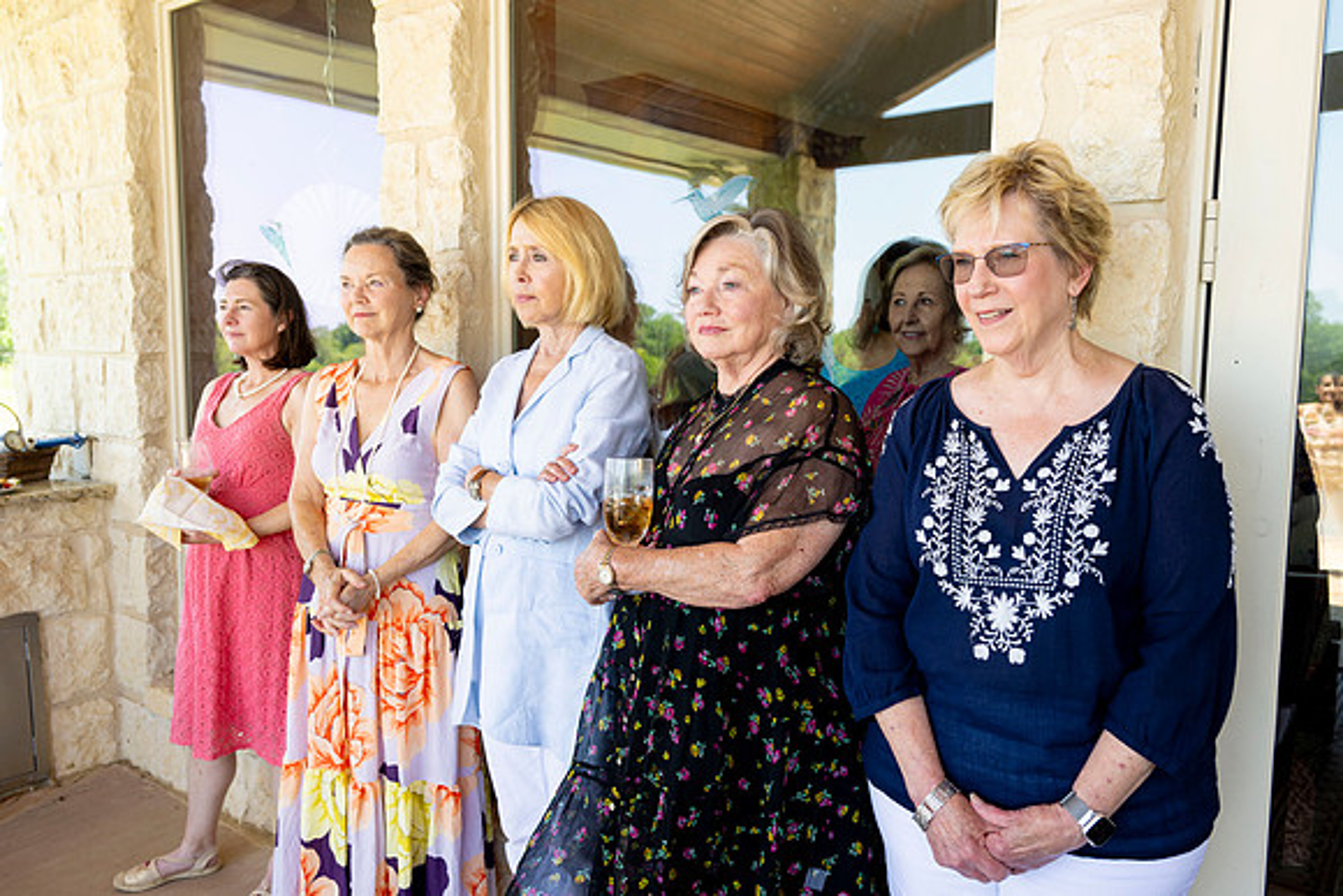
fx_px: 1035
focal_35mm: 28
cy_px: 447
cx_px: 689
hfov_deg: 65.9
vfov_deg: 46.8
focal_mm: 26.5
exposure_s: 1/100
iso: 125
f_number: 4.5
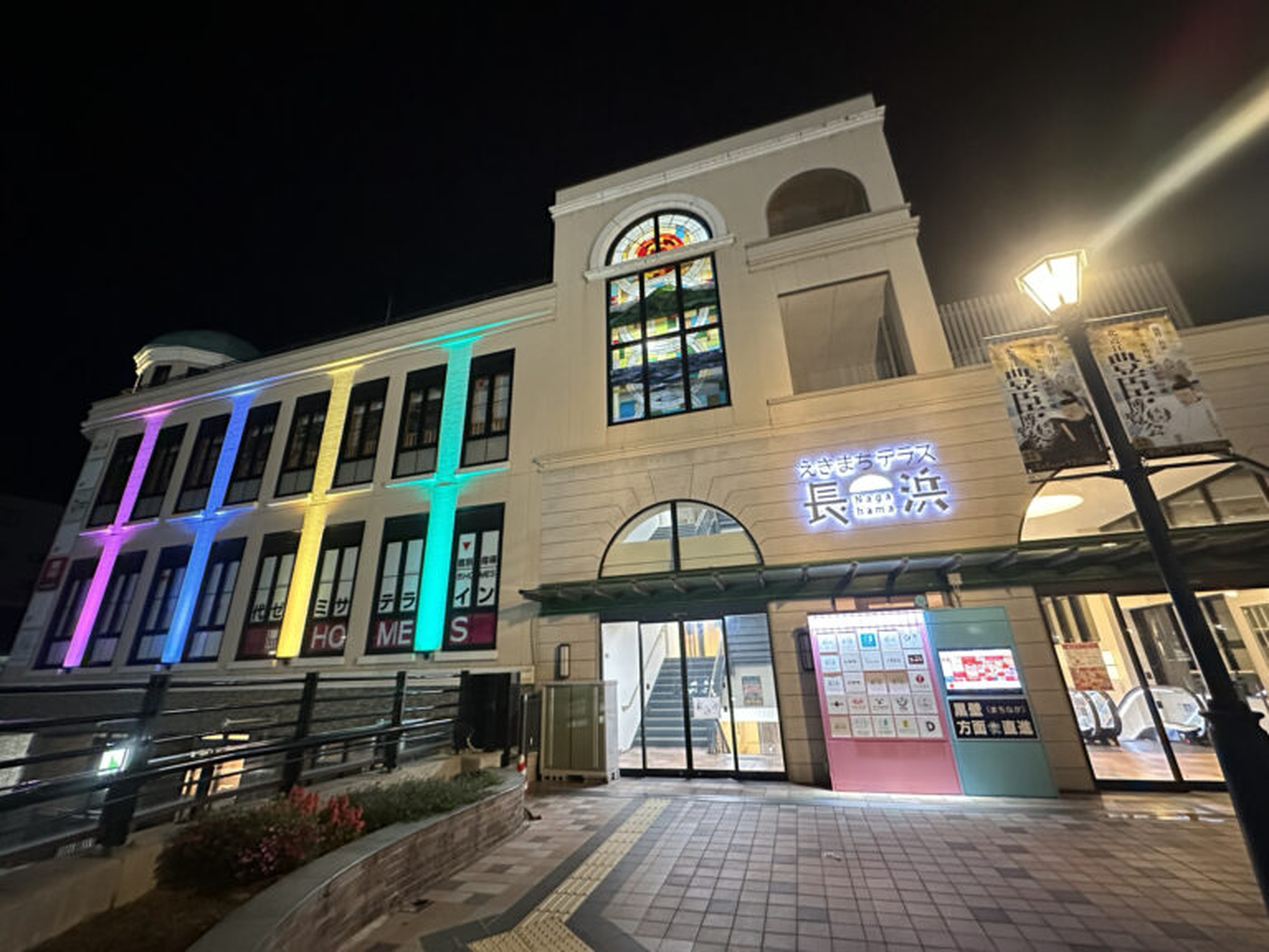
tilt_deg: +21.1
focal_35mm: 14
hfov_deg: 102.1
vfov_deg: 85.7
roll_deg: +1.8
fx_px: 513
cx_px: 634
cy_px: 476
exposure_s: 1/30
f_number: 2.2
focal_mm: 2.22
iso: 1600
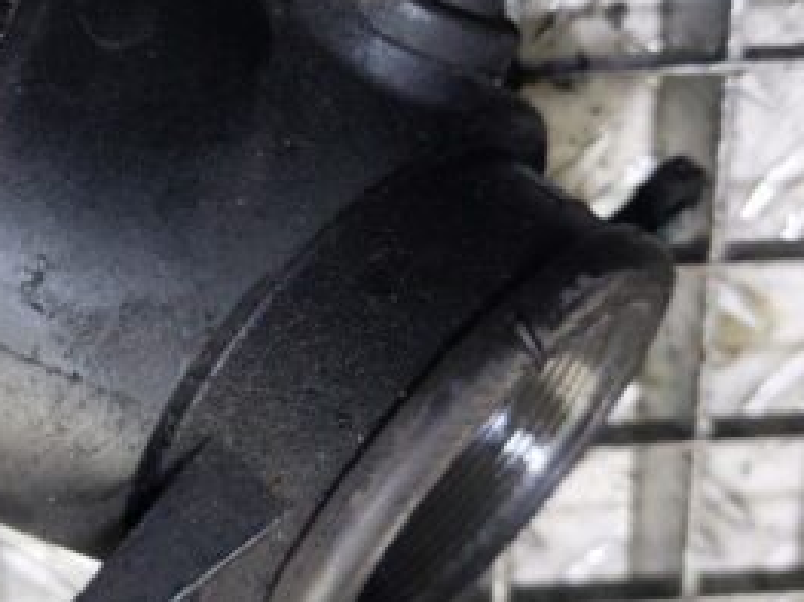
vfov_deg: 25.5
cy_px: 183
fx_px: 1323
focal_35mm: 57
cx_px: 205
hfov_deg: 33.2
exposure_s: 1/50
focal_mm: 5.23
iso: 200
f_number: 1.8
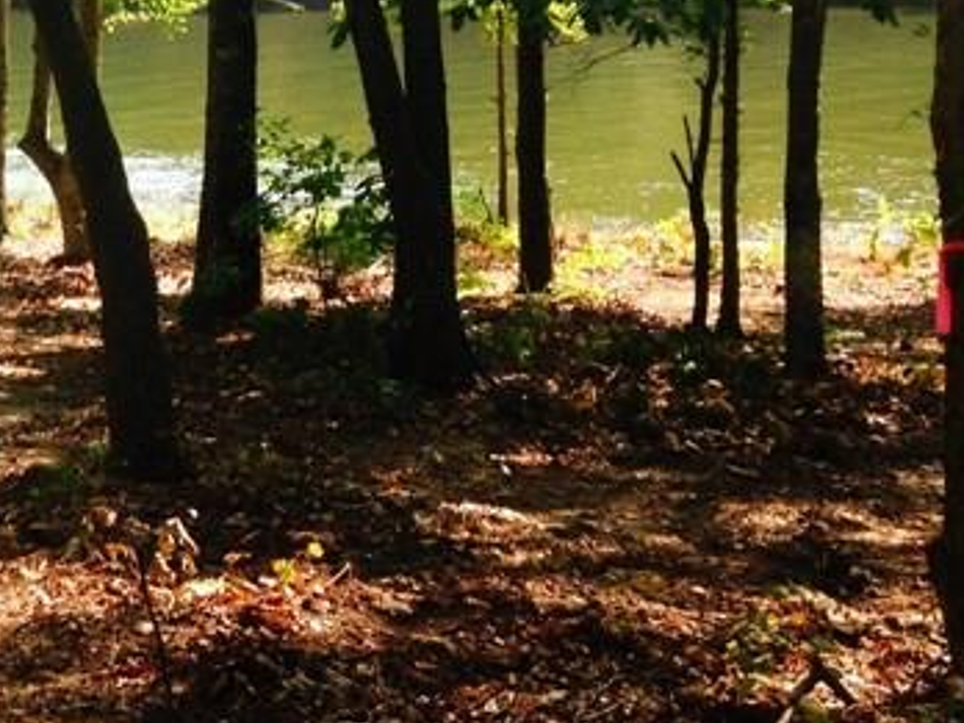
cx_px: -427
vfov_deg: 15.2
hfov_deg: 18.3
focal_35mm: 97
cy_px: 155
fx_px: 2701
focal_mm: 4.12
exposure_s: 1/191
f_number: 2.4
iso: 50
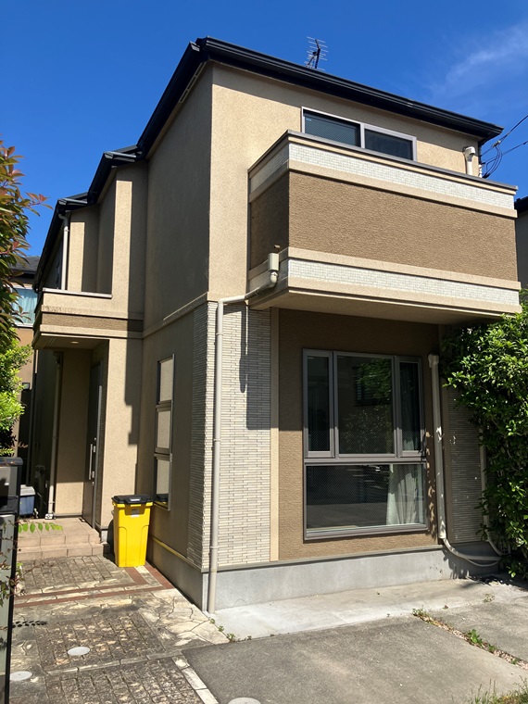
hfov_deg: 49.7
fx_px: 569
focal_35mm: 28
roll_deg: +0.2
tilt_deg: +8.6
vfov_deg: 63.4
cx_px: 264
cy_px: 352
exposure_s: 1/2558
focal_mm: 3.99
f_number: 1.8
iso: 32
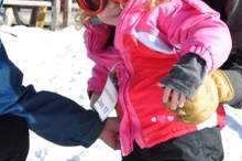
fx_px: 571
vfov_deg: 15.6
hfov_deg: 23.9
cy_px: -12
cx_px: 124
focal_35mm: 85
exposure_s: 1/320
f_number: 9
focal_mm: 26
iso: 200
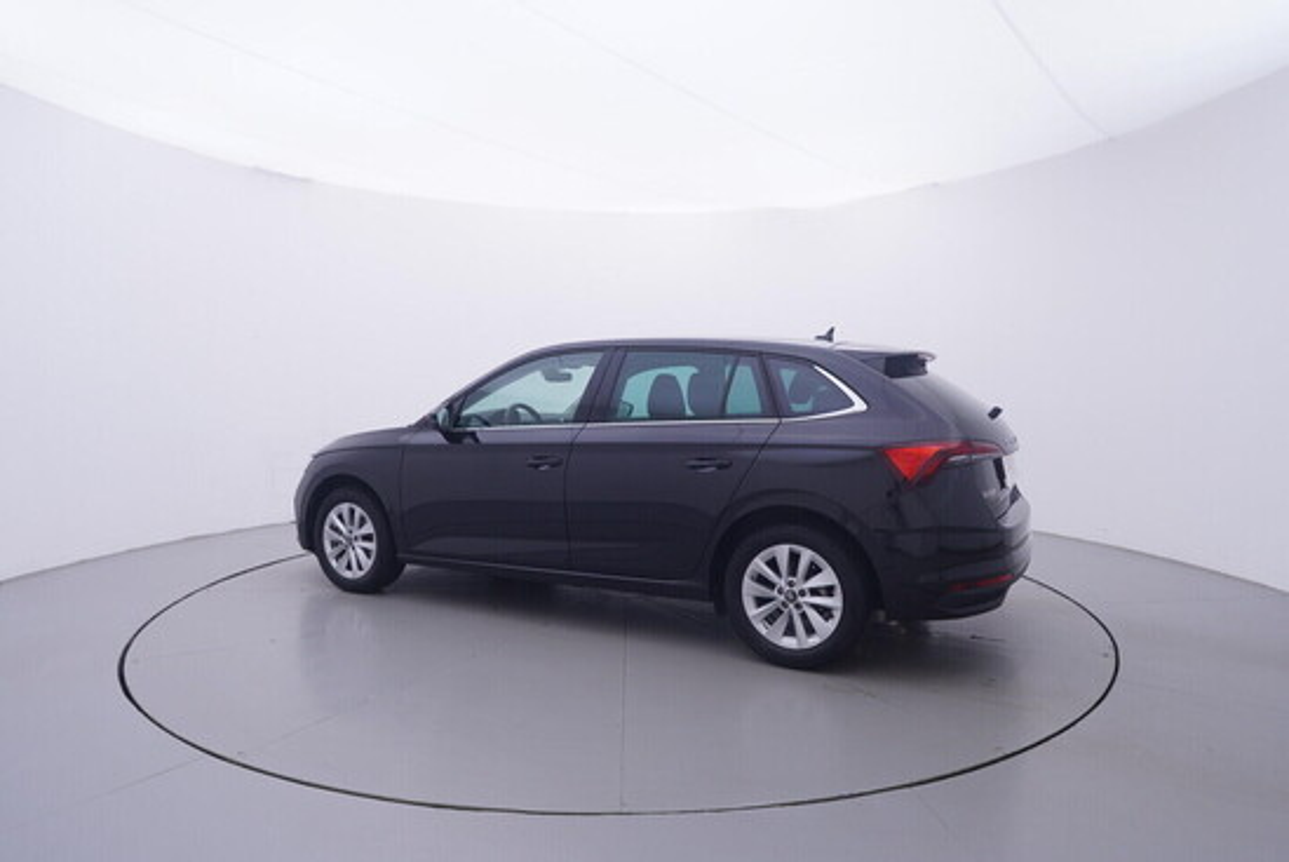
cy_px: 431
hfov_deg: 77.3
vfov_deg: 56.2
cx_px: 644
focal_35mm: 22
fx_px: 806
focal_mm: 15
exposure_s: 1/80
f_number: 5
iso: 200
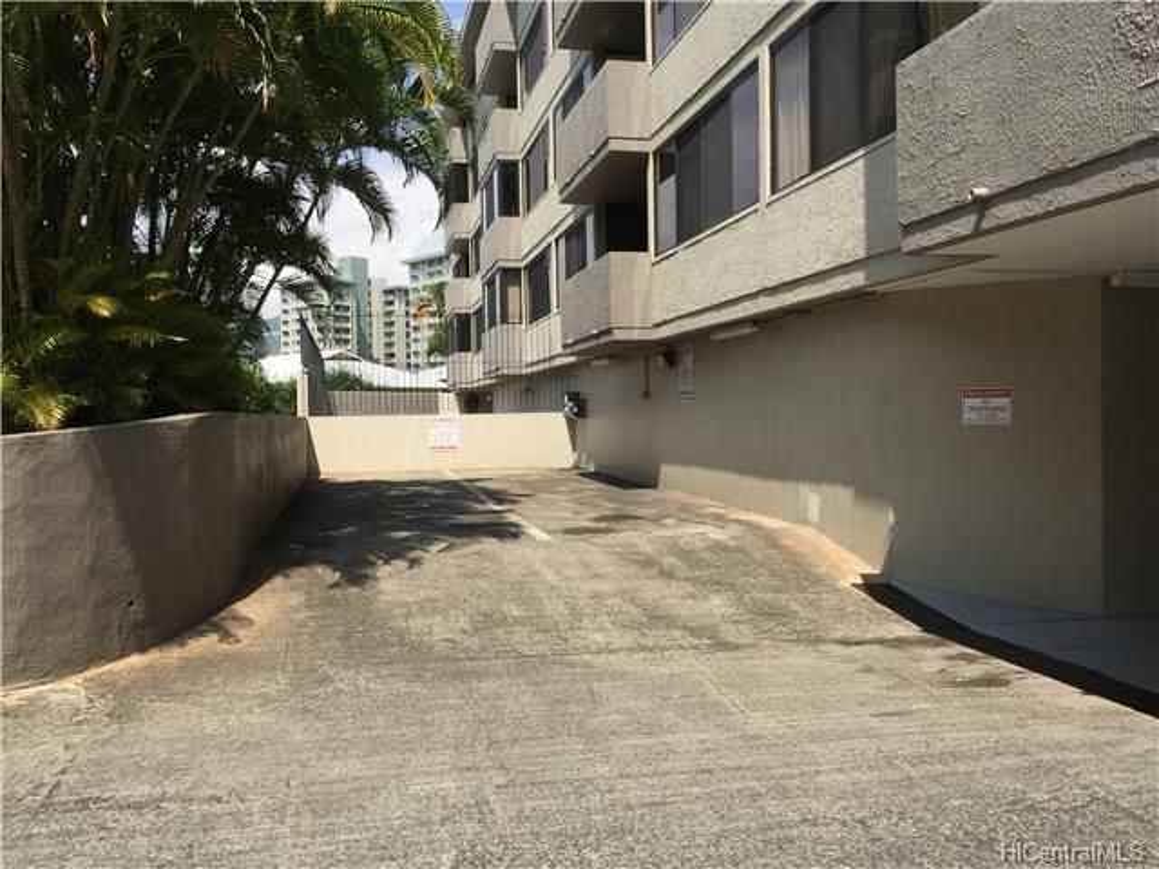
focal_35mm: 29
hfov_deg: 61.7
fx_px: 971
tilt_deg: -0.2
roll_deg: +0.2
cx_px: 580
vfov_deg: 48.2
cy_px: 434
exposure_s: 1/2475
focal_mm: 4.15
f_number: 2.2
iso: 32
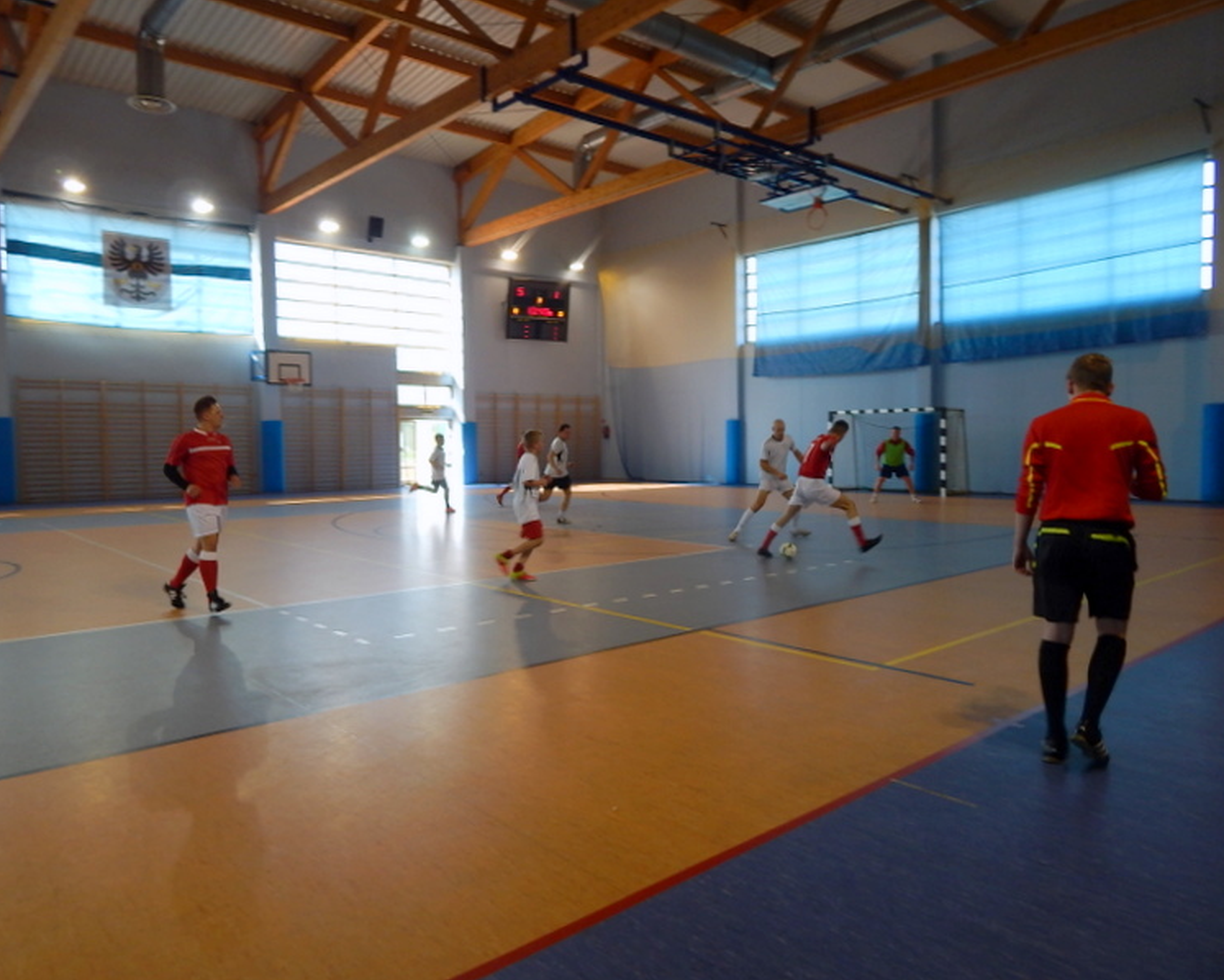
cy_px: 490
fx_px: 833
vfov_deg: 60.9
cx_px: 593
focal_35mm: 23
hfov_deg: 72.6
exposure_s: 1/60
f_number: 3
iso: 125
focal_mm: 4
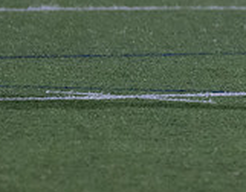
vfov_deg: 1.1
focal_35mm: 1350
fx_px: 9746
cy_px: -134
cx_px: 400
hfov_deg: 1.4
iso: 3200
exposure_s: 1/1000
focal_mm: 200
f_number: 2.8
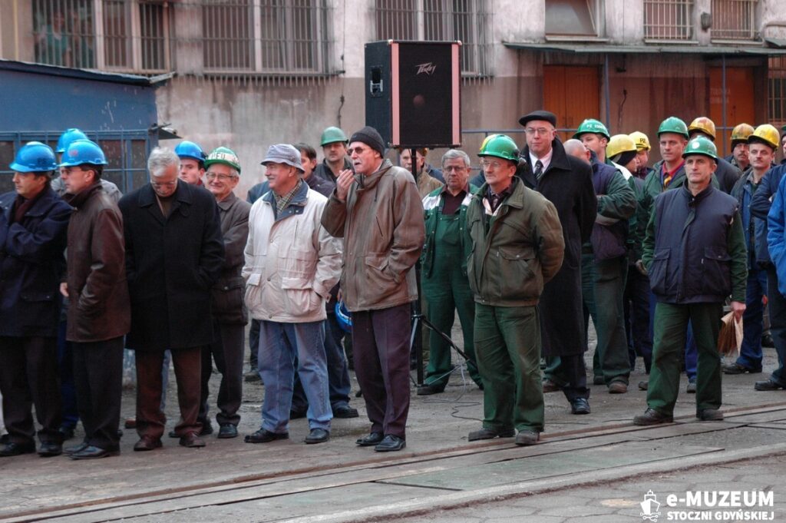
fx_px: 2454
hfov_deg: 18.2
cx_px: 393
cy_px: 262
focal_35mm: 112
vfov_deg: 12.2
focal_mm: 75
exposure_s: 1/125
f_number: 5
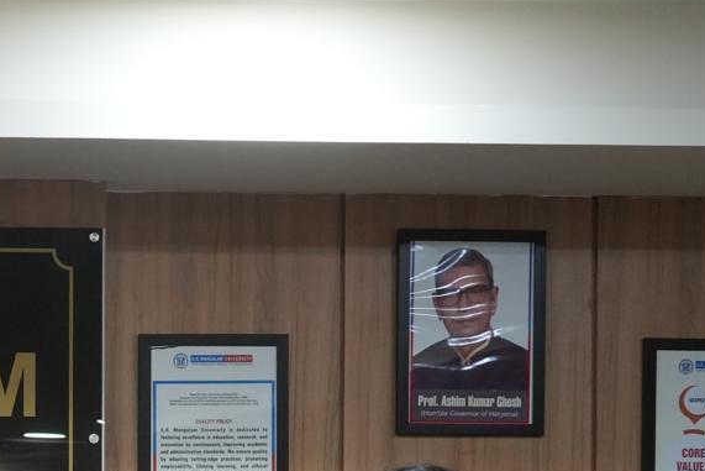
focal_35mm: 121
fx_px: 2370
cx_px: -425
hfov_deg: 15.3
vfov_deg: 11.0
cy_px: 658
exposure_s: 1/125
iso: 3200
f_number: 4
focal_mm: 36
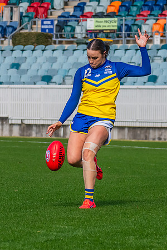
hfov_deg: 3.0
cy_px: 134
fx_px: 3179
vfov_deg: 4.5
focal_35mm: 457
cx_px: 76
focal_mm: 170
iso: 800
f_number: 8
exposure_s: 1/1250
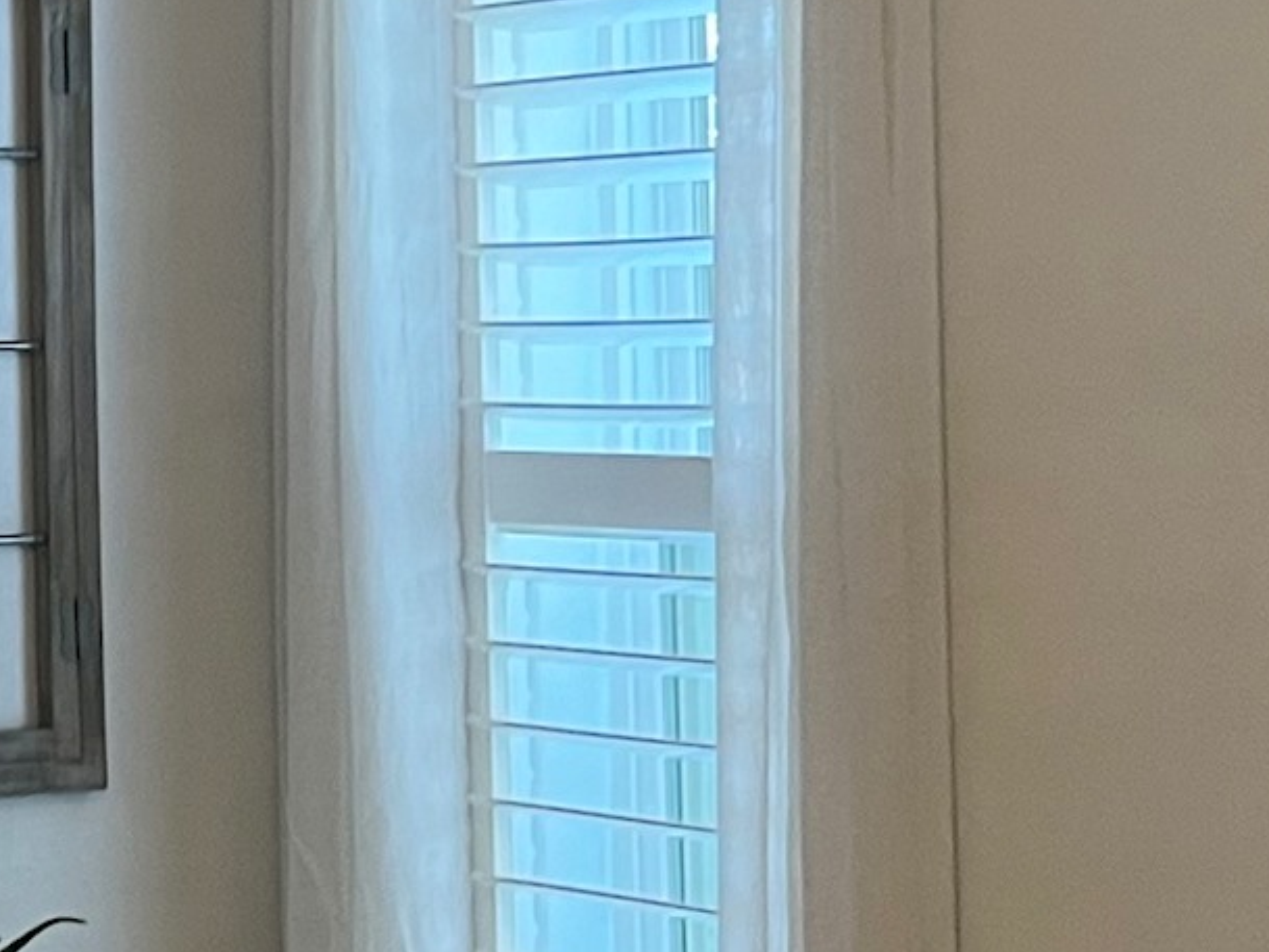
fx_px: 4730
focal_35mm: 129
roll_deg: +0.6
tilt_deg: -1.3
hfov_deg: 14.7
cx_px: -350
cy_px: 267
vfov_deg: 11.5
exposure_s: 1/60
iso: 125
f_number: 1.6
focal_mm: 5.1
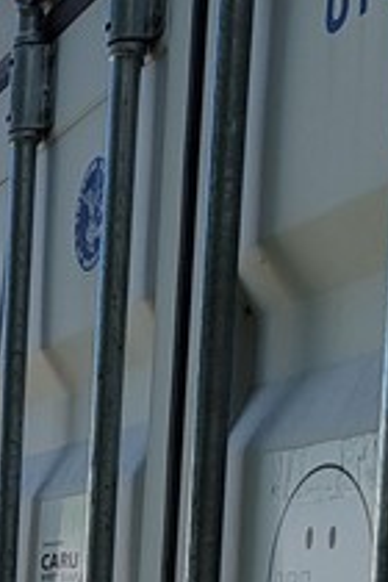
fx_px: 1972
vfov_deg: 16.0
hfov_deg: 9.8
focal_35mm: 122
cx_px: -554
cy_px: 726
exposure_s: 1/976
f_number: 1.8
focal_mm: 6.7
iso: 16
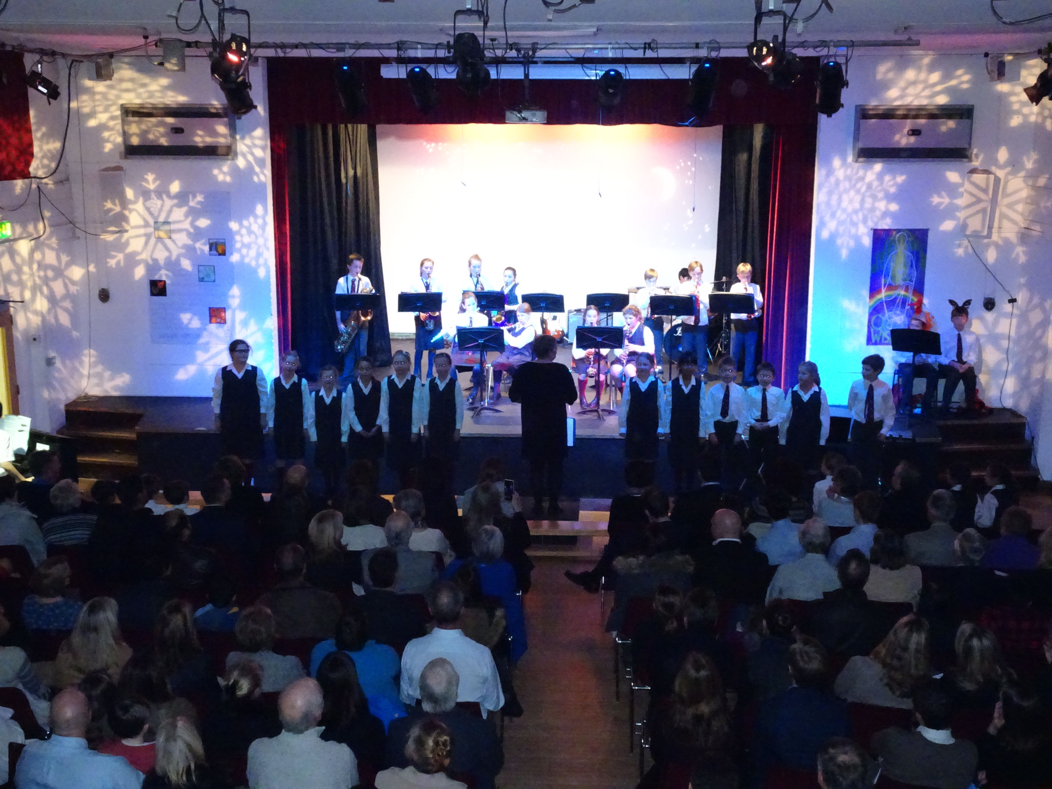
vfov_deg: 37.7
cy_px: 394
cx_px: 526
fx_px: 1155
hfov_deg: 49.0
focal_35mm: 38
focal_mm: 6.56
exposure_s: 1/40
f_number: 4
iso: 2500
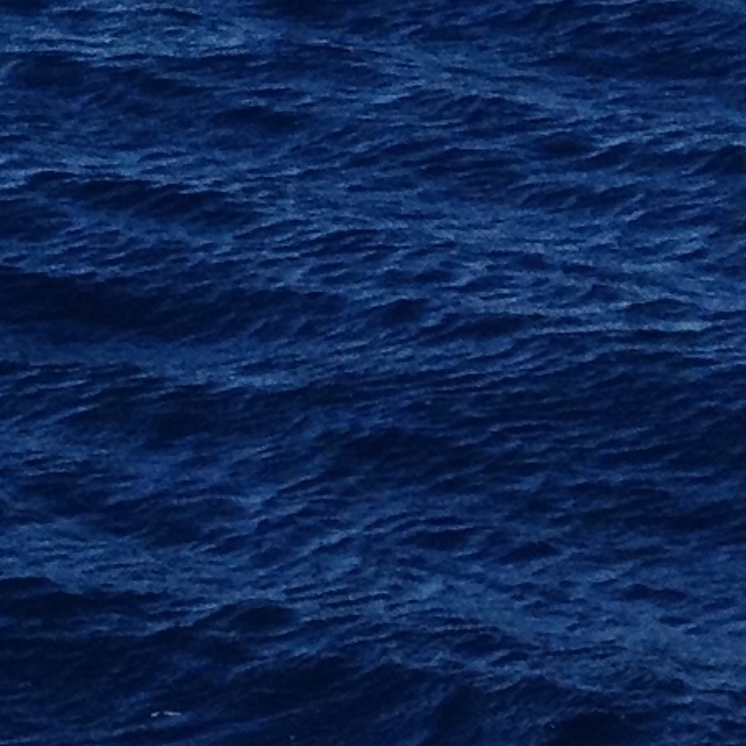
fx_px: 5413
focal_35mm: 222
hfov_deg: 7.0
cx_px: -1513
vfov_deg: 7.4
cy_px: -954
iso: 64
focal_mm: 4.28
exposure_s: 1/1346
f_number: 2.4
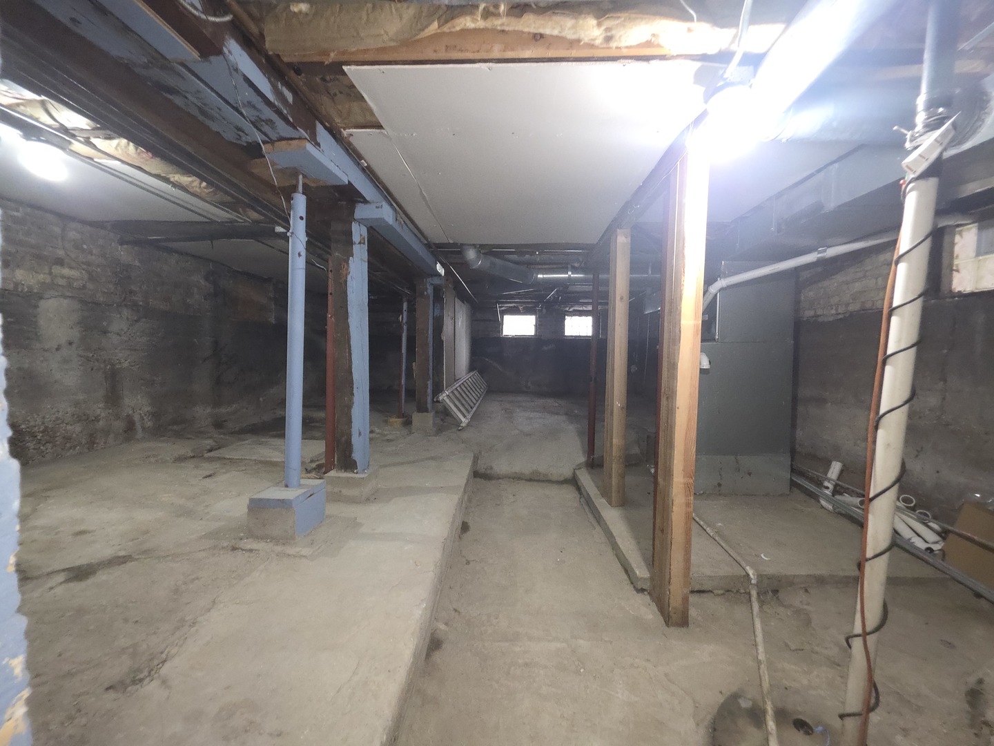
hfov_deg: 106.2
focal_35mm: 13
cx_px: 497
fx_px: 373
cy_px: 373
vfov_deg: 89.9
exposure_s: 1/30
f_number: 1.9
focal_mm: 2.2
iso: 400
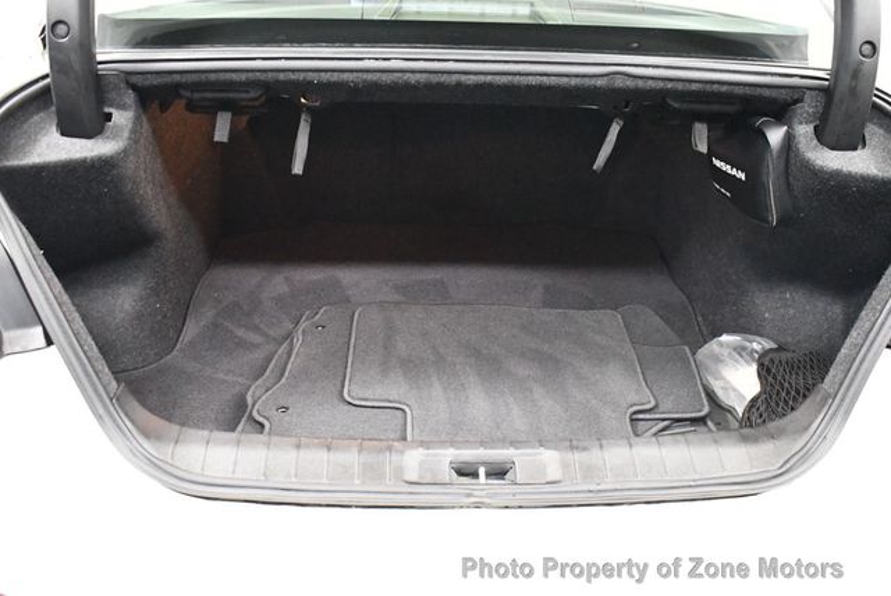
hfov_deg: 53.1
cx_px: 446
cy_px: 298
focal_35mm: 36
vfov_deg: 36.9
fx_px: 892
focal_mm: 18
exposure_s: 1/60
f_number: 3.5
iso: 9000
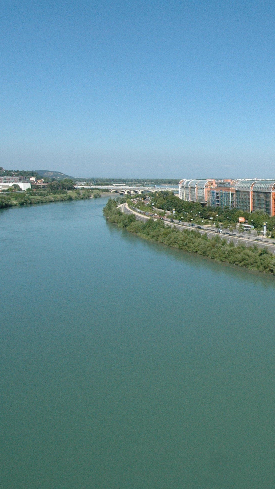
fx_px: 376
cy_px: 240
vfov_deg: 66.1
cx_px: 298
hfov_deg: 34.9
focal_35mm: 29
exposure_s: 1/640
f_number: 14
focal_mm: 12
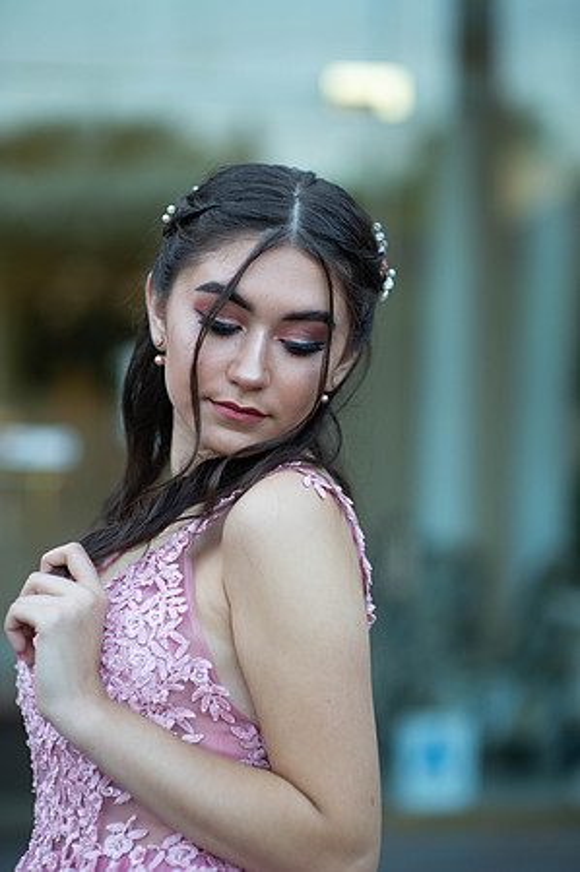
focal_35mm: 85
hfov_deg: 16.0
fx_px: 2059
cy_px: 436
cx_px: 290
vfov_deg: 23.9
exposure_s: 1/640
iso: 250
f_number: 2
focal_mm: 85
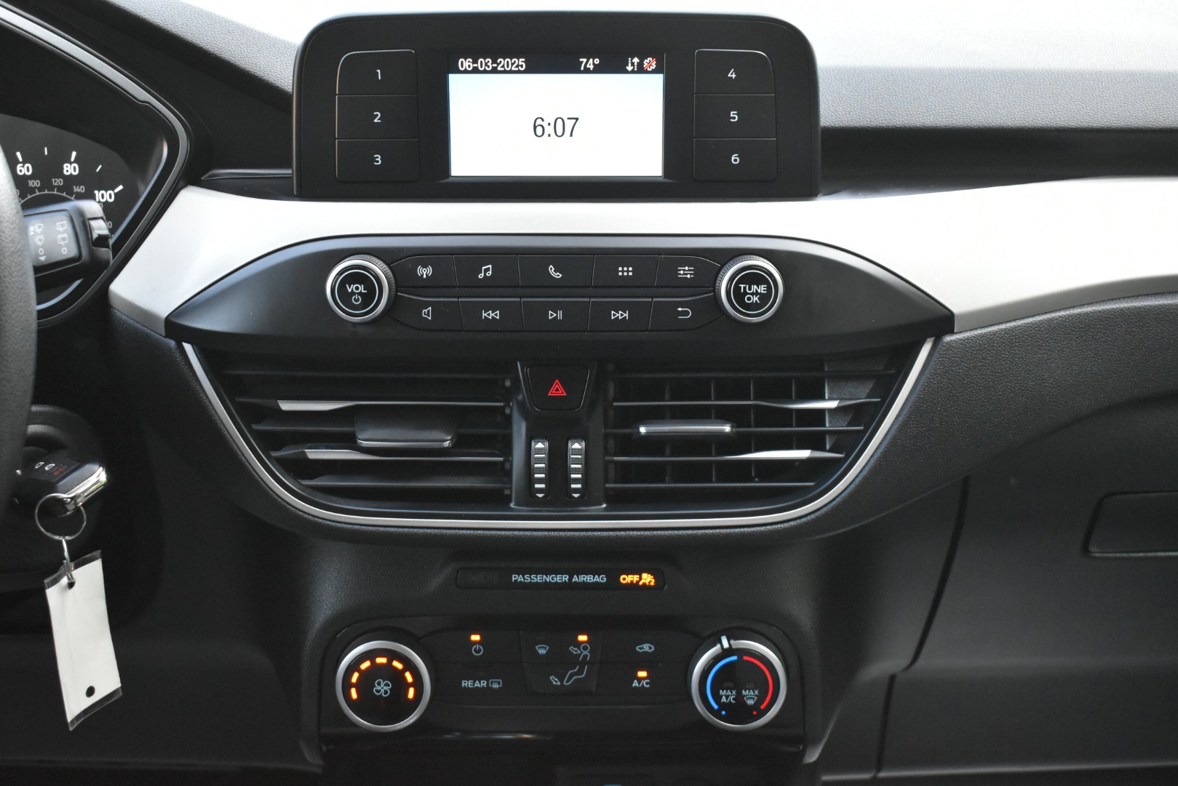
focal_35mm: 44
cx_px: 589
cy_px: 393
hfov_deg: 45.0
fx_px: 1424
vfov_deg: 30.9
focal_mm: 29
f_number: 4.2
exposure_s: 1/200
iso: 3200
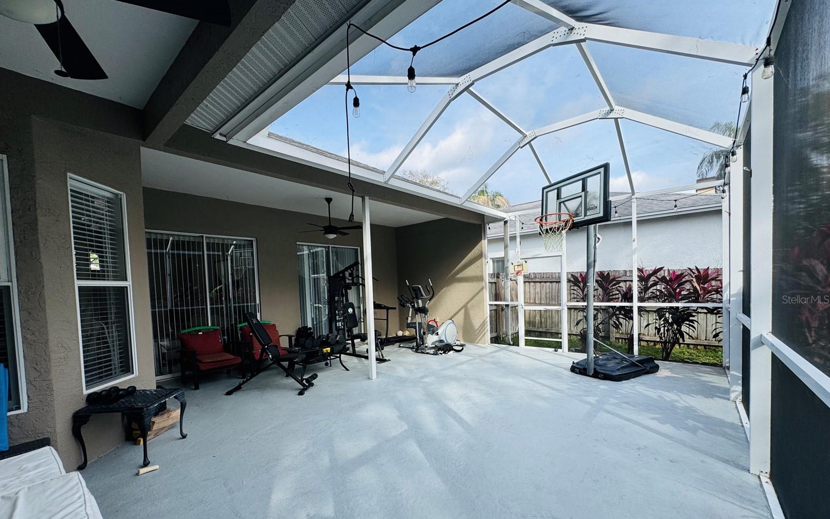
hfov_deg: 101.5
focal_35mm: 15
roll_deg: +2.2
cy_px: 299
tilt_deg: -2.2
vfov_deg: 74.3
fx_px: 339
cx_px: 412
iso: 40
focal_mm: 2.22
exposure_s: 1/462
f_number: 2.2
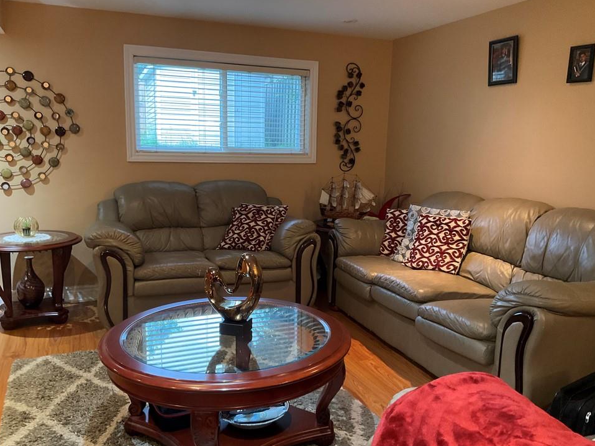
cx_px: 294
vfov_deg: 45.4
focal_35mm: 31
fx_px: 533
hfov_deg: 58.4
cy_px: 227
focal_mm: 3
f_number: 1.8
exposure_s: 1/40
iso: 250
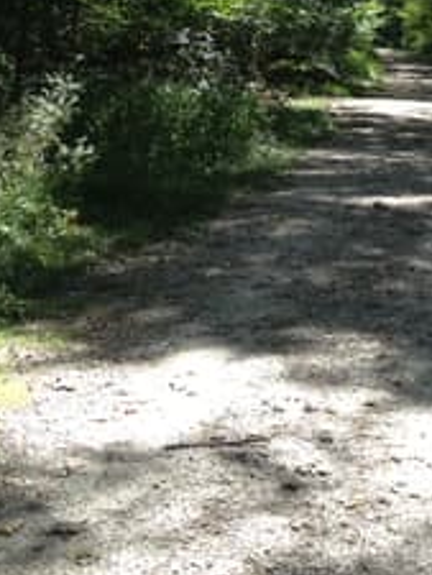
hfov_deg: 17.4
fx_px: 1380
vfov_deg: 22.8
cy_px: 37
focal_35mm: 83
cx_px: 414
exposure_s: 1/289
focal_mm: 4.28
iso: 64
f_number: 2.4
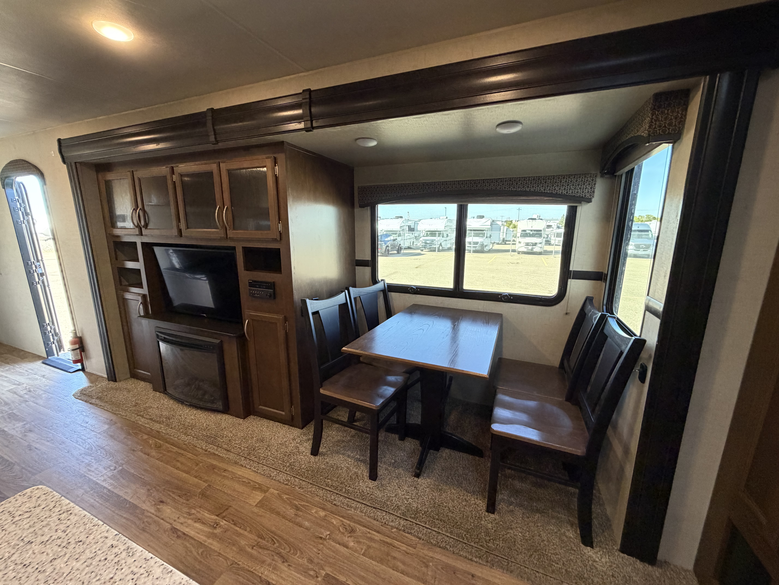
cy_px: 292
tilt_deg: -12.1
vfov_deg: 85.7
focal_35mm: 14
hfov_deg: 102.1
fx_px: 315
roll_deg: +0.7
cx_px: 390
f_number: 2.2
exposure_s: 1/60
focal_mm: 2.22
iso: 320
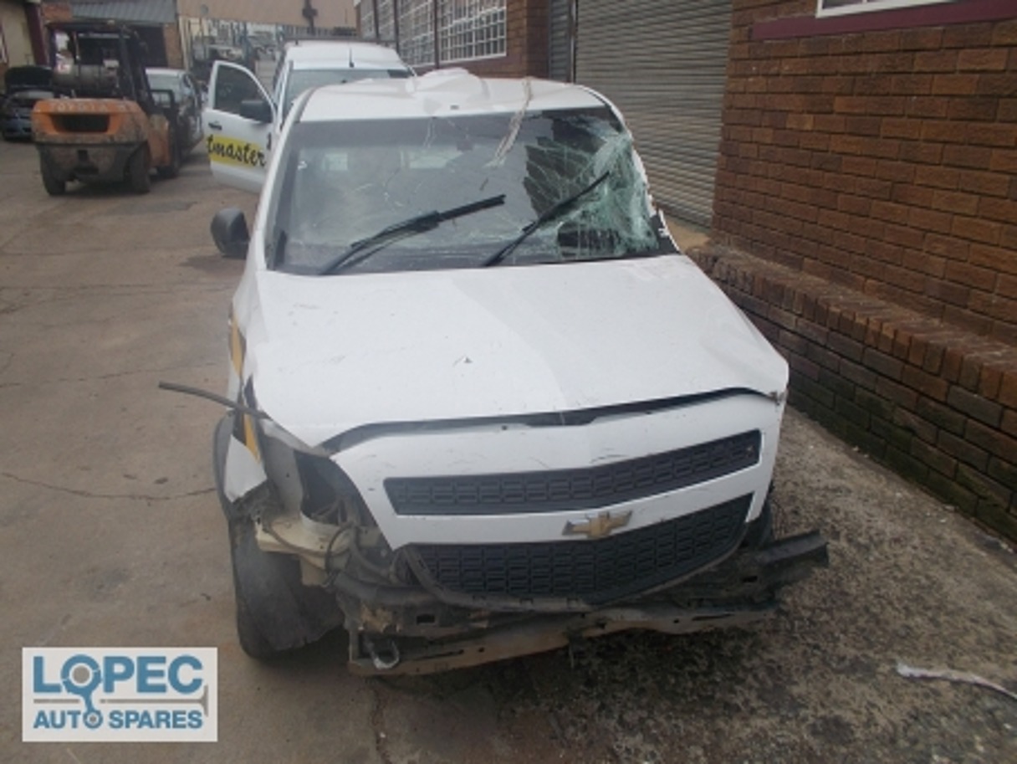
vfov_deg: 53.1
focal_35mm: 26
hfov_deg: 67.3
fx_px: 764
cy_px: 382
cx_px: 508
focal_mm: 4.6
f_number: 8
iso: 80
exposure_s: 1/100
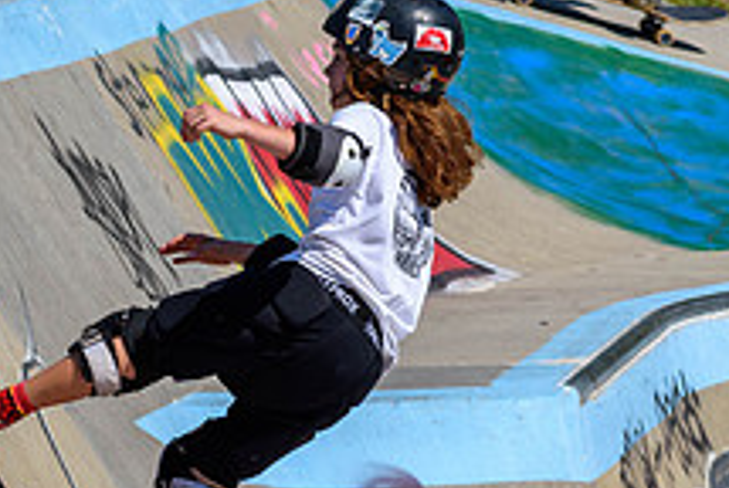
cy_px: 537
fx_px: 9186
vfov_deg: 3.0
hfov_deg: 4.5
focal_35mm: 453
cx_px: 71
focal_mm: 112
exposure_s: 1/1000
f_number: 8
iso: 200
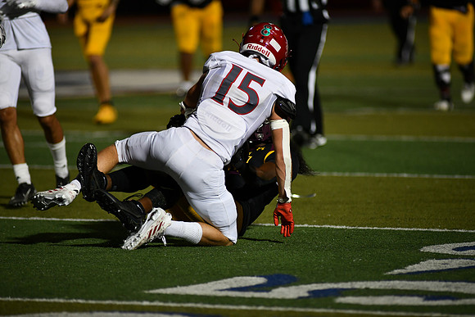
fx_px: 3959
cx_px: 238
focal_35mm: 300
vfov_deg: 4.6
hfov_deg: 6.9
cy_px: 158
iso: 1250
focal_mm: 300
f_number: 2.8
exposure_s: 1/1000
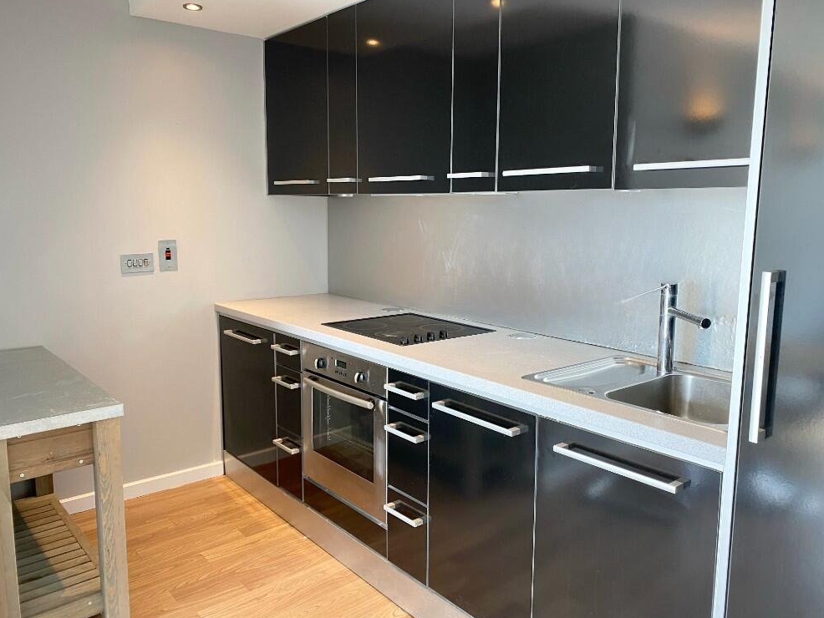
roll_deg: -0.5
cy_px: 300
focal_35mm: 27
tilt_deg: -8.2
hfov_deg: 65.3
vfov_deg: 51.4
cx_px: 410
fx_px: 643
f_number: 1.8
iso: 80
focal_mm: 4.25
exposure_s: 1/50
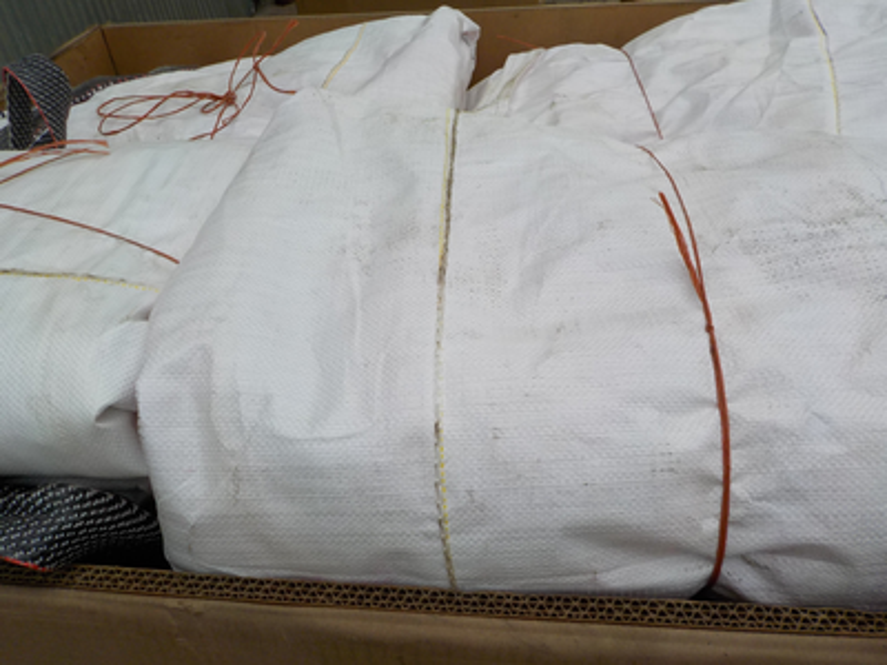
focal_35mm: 30
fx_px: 769
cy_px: 332
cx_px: 444
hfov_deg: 60.0
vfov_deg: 46.8
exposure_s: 1/1250
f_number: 3.3
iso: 125
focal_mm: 4.1
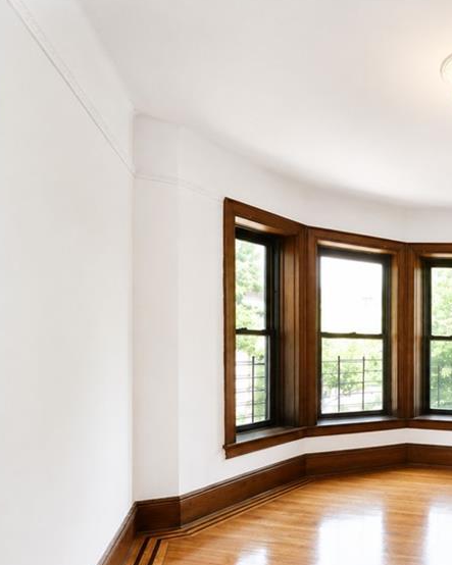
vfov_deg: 65.4
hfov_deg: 41.9
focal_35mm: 26
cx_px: 511
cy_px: 341
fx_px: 435
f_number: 13
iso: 2000
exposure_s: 1/60
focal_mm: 10
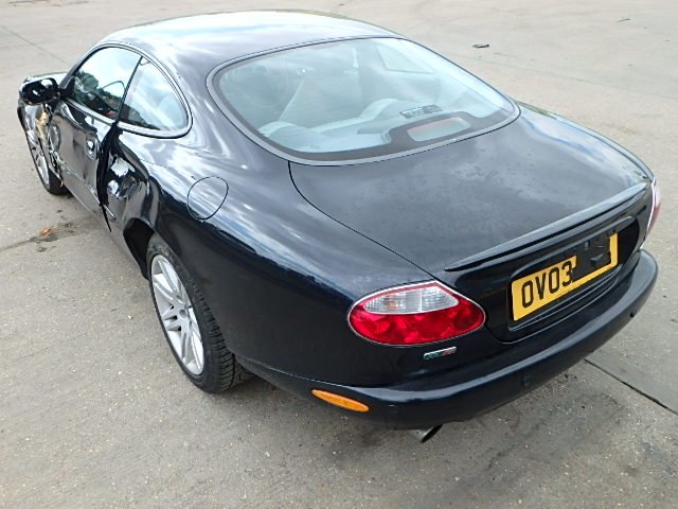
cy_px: 254
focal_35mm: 29
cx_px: 339
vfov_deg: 48.2
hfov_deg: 61.7
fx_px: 568
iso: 125
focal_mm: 5.2
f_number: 4.6
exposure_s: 1/200
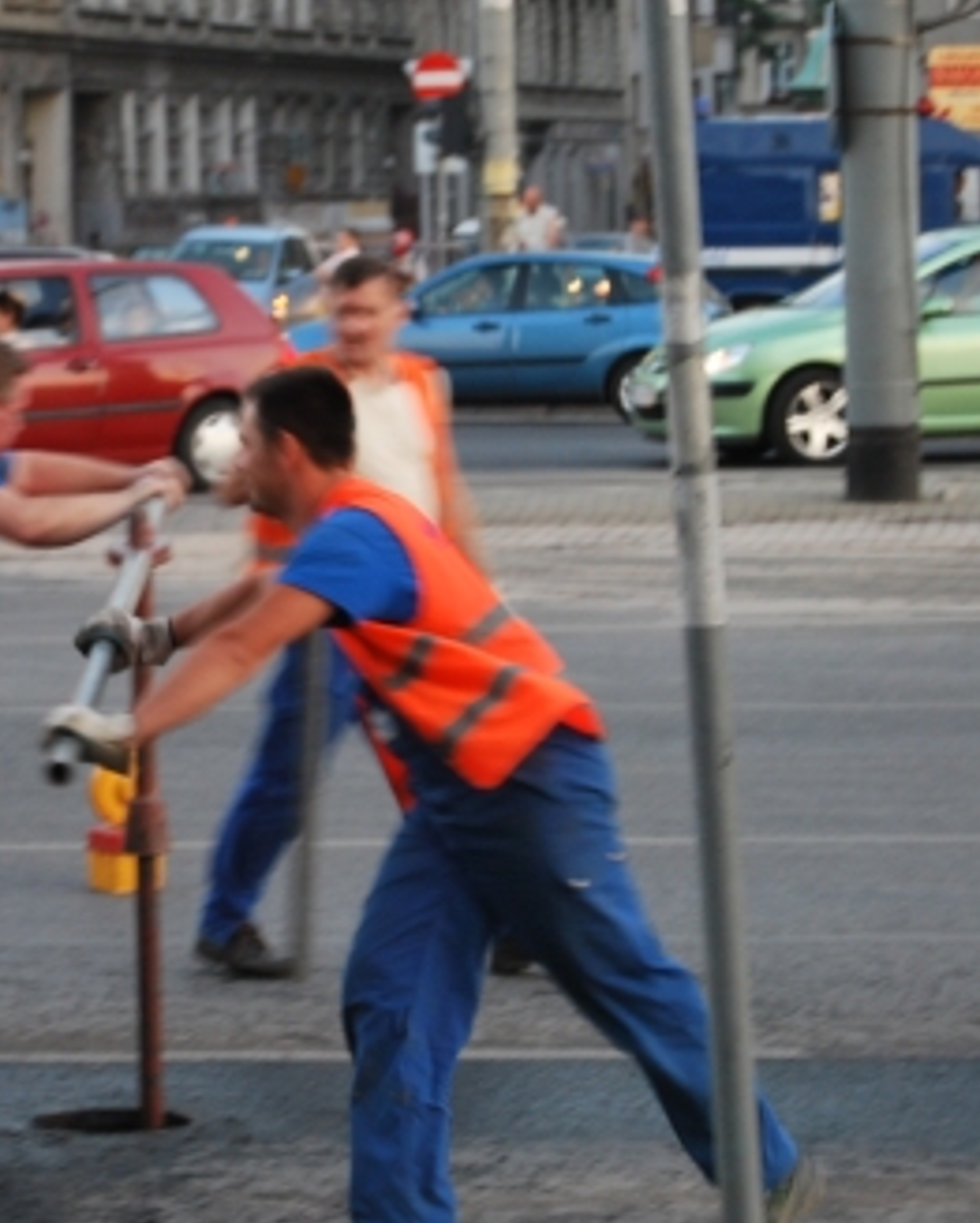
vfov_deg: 13.9
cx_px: 146
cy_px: 535
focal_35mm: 138
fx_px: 4999
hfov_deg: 11.1
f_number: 5.6
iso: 360
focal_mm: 50
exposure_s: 1/30
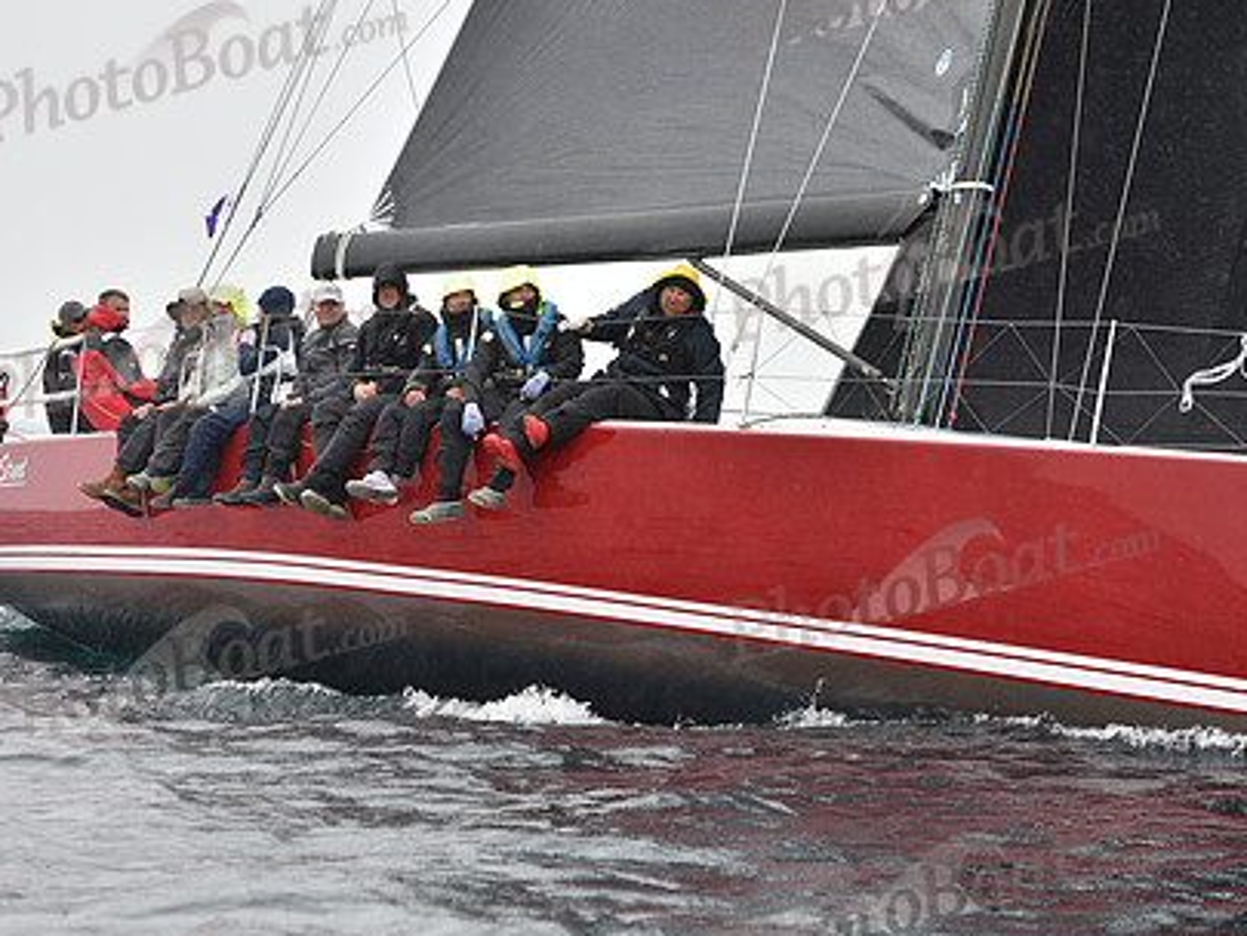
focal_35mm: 135
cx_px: 570
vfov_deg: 11.0
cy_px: 466
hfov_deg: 14.6
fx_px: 4865
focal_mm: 98
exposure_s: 1/800
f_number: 3.2
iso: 250
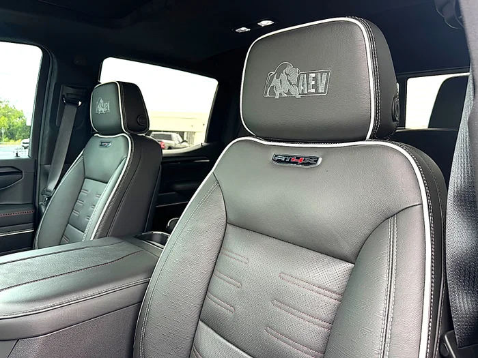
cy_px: 179
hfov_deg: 71.6
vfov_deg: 56.8
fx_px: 331
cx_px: 239
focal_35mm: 24
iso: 64
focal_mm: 6.86
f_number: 1.78
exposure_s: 1/127
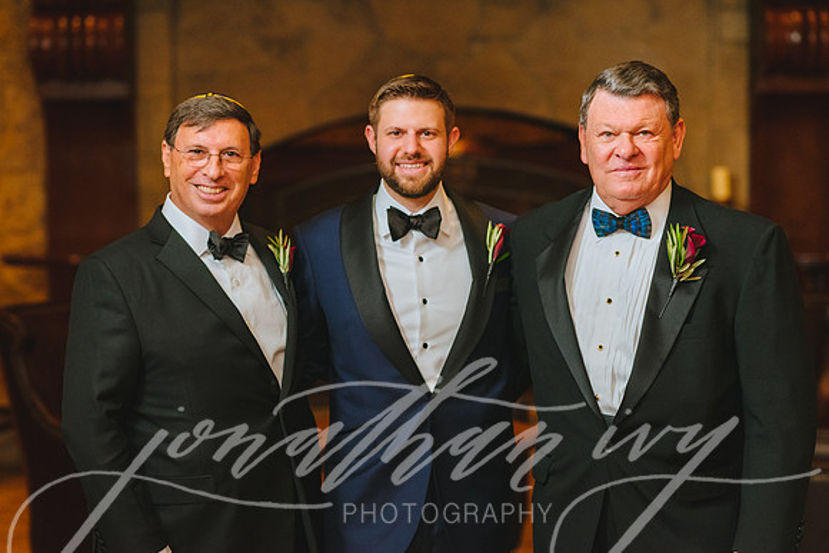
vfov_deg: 16.1
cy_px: 276
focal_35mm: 85
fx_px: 1959
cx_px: 414
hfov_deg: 23.9
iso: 2000
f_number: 2.8
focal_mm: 85
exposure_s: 1/160
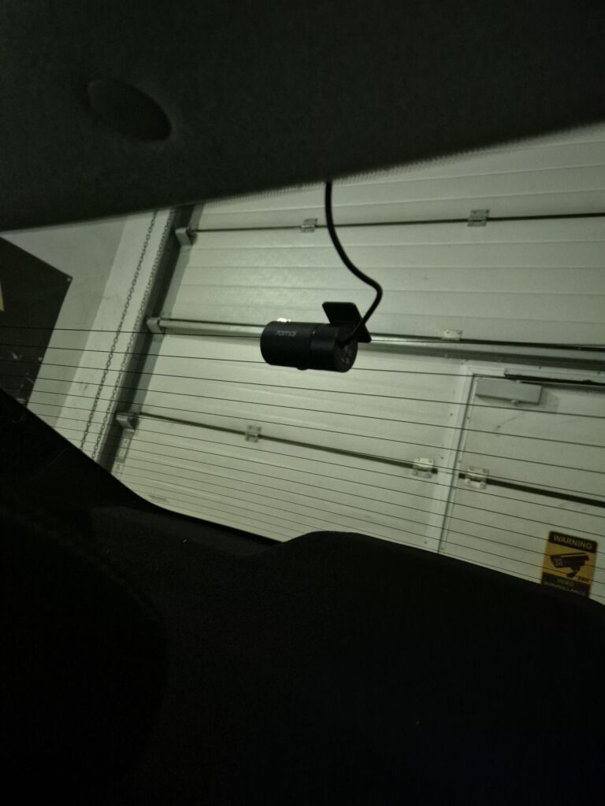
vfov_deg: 73.9
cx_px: 302
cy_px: 403
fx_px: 536
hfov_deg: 58.9
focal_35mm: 23
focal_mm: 5.4
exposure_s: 1/50
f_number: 1.8
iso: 2000
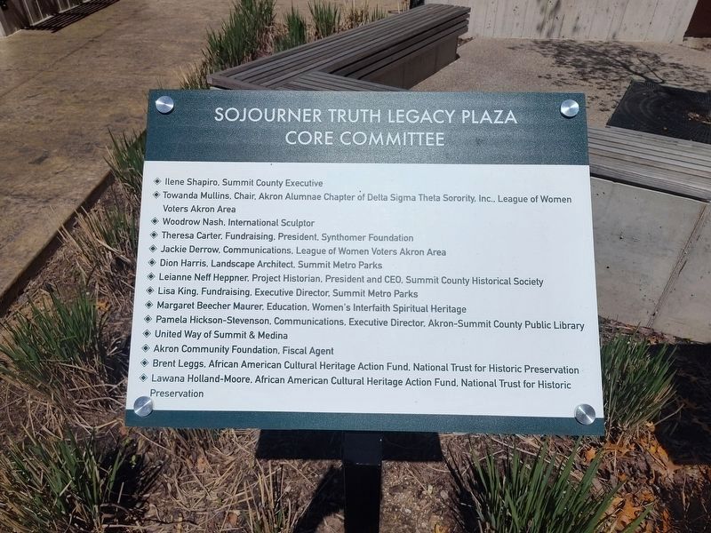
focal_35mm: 23
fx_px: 472
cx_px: 356
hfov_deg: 73.9
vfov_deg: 58.9
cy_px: 266
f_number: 1.8
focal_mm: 5.56
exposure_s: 1/5141
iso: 100
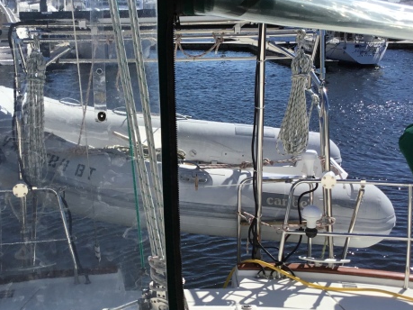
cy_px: 150
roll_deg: +1.3
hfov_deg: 35.5
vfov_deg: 27.0
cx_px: 169
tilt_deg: -12.9
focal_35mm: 54
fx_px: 644
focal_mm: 3.3
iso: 25
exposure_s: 1/2469
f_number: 2.4
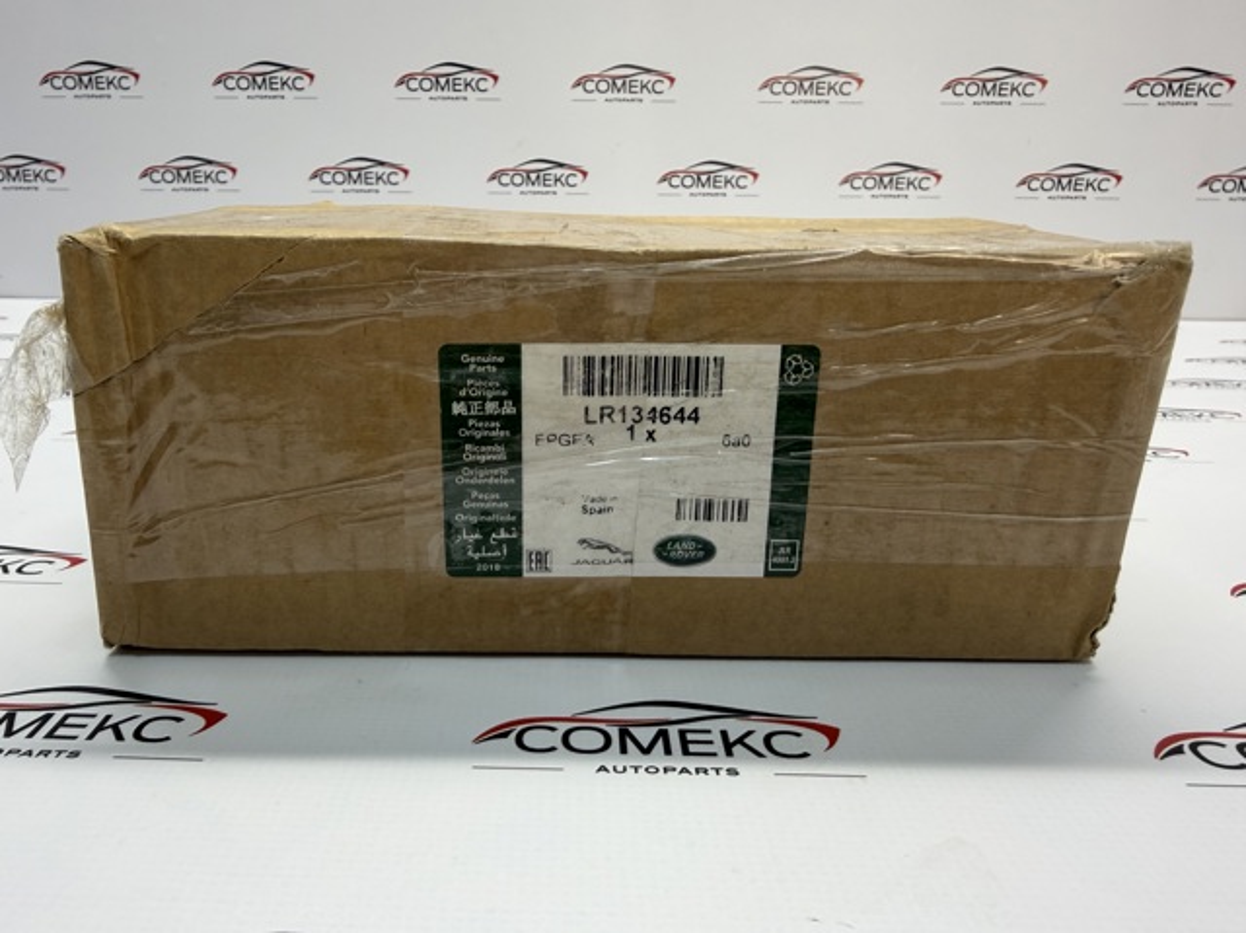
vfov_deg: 56.8
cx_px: 623
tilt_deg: -18.2
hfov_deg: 71.6
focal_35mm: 24
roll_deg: -0.7
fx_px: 863
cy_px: 466
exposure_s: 1/100
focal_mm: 2.22
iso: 80
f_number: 2.2
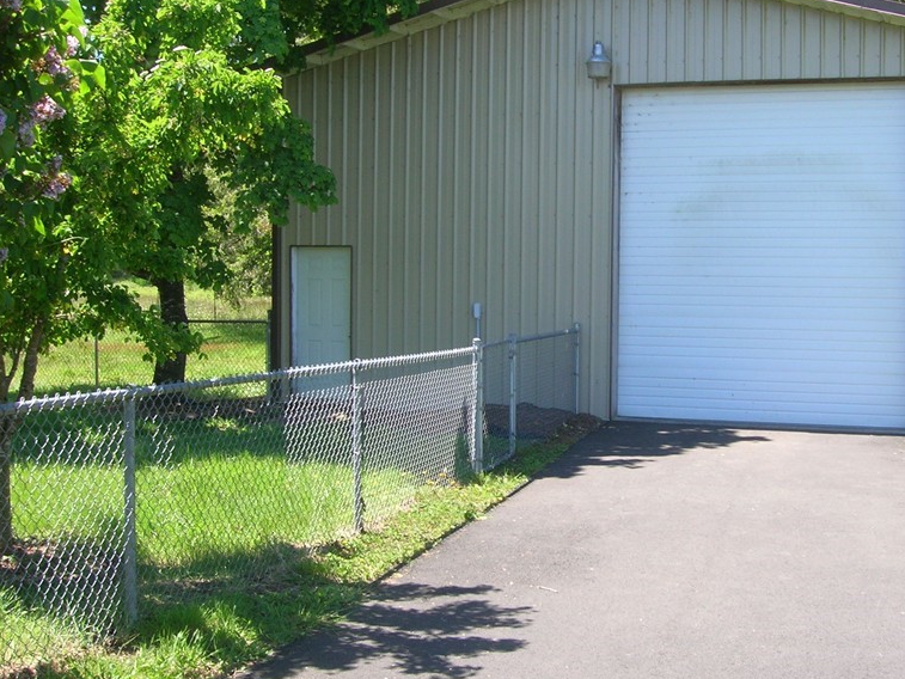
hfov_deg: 40.7
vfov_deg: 31.5
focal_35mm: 46
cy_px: 329
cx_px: 600
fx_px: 1203
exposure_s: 1/91.3
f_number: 4.9
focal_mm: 5.7
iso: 50
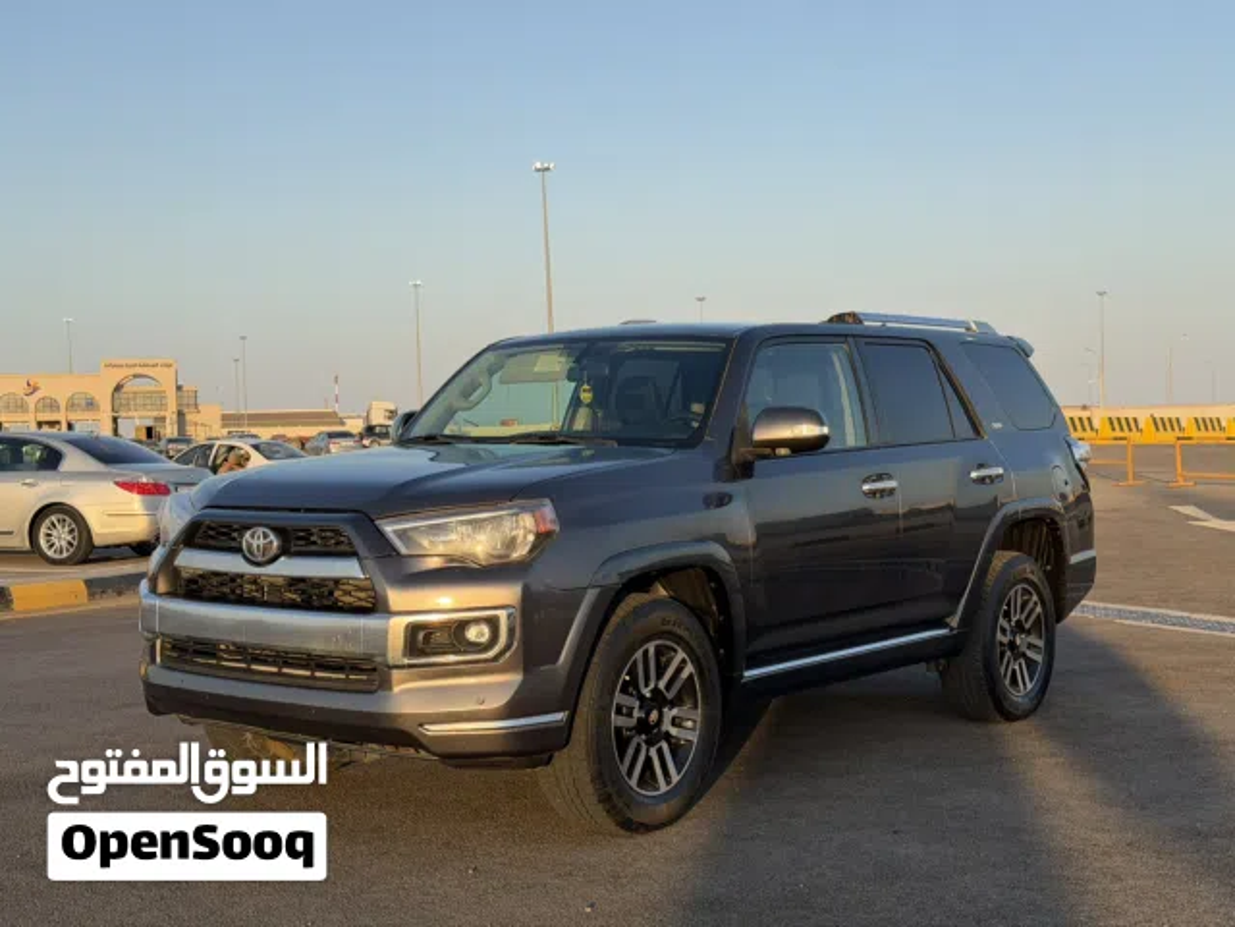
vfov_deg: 30.3
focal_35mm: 48
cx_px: 618
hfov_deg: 39.7
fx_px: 1713
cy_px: 464
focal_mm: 6.76
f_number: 1.78
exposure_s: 1/1608
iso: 80
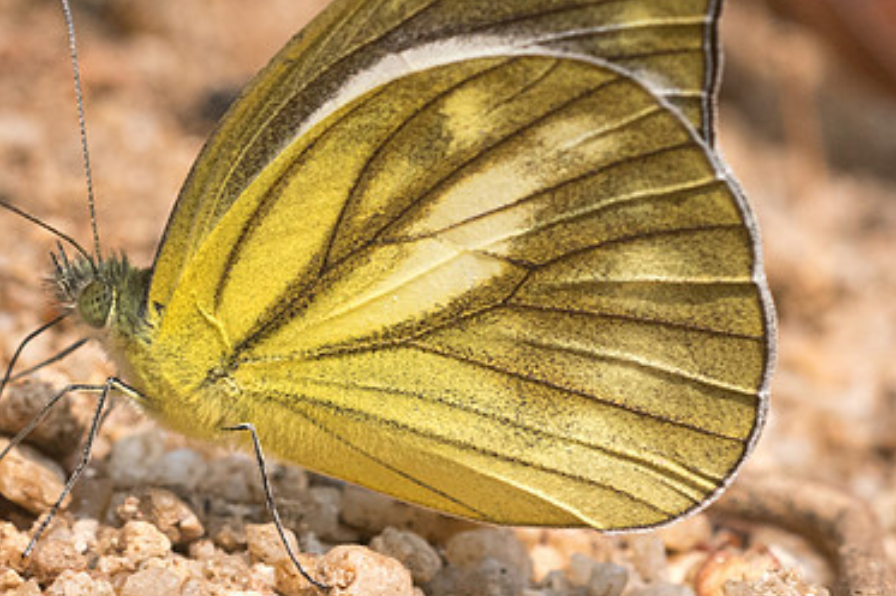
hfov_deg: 3.7
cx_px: 401
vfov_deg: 2.5
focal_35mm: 558
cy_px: 279
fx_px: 13875
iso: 640
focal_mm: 150
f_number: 9
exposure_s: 1/800
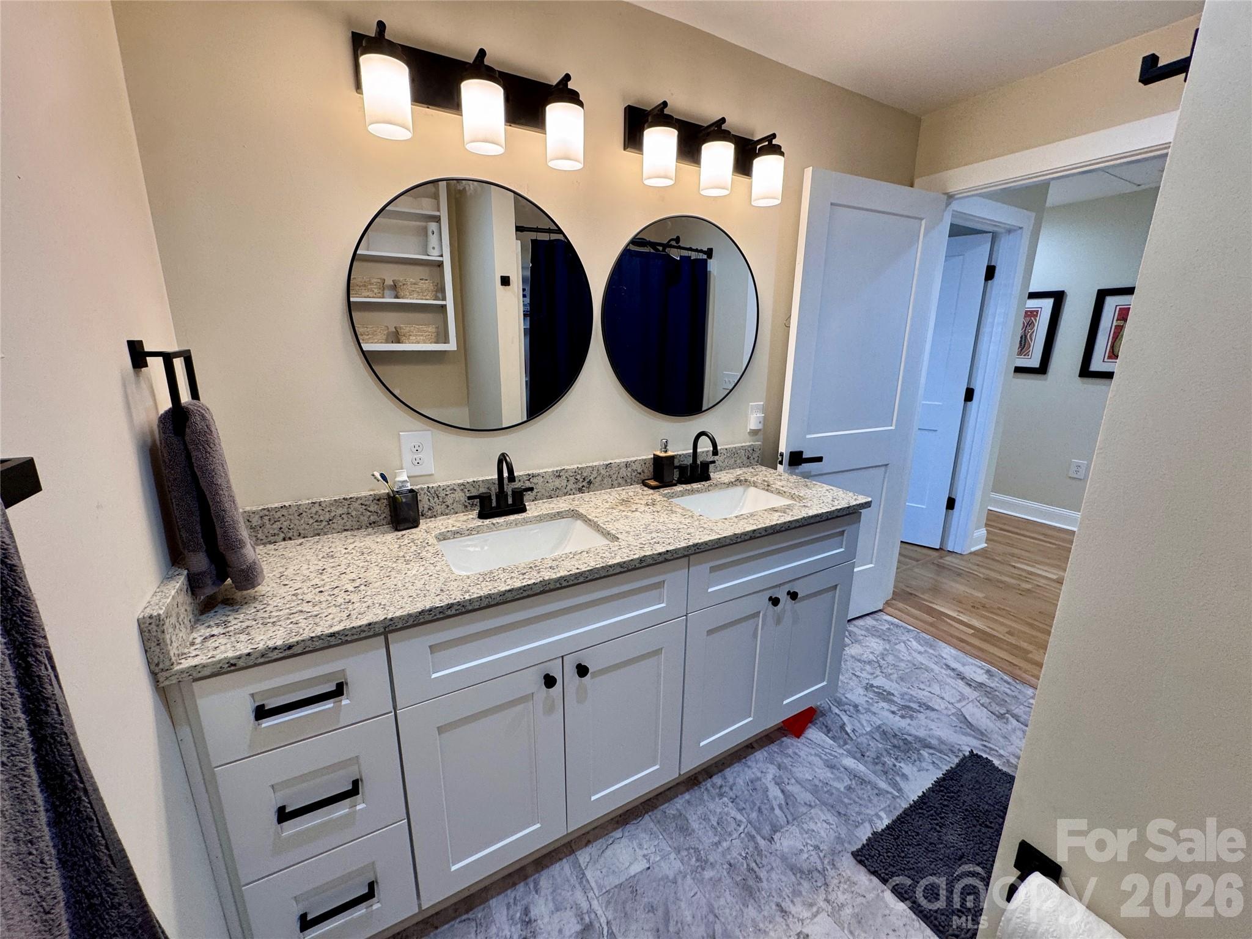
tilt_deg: -14.8
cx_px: 626
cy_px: 470
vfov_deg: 85.7
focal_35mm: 14
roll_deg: +0.1
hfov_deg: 102.1
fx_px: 506
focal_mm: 2.22
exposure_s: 1/120
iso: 160
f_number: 2.2
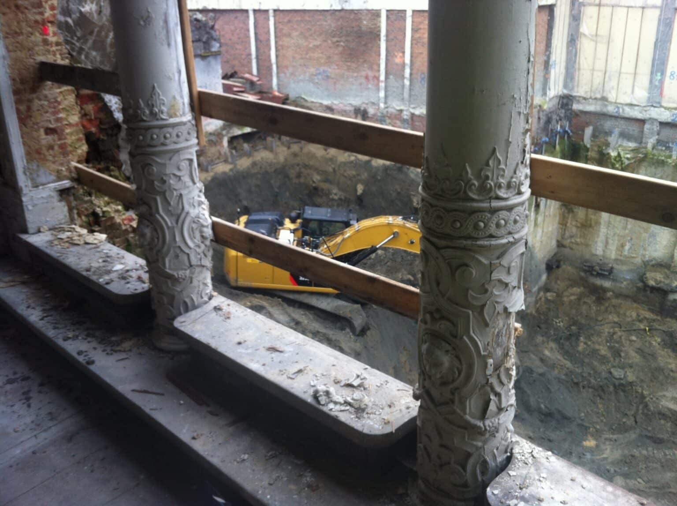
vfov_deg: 40.6
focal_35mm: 35
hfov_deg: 52.7
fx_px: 683
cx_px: 338
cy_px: 253
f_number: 2.8
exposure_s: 1/60
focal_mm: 3.85
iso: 80
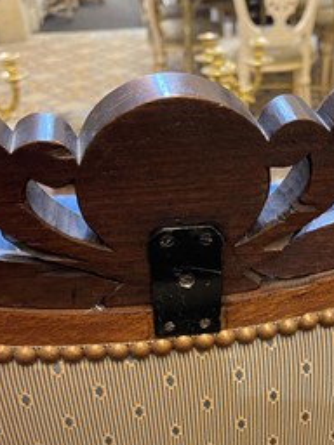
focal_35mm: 39
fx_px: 502
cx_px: 210
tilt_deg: -32.7
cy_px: 249
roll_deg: +3.8
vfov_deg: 47.8
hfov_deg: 36.6
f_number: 1.6
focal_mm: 5.1
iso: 400
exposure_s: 1/50
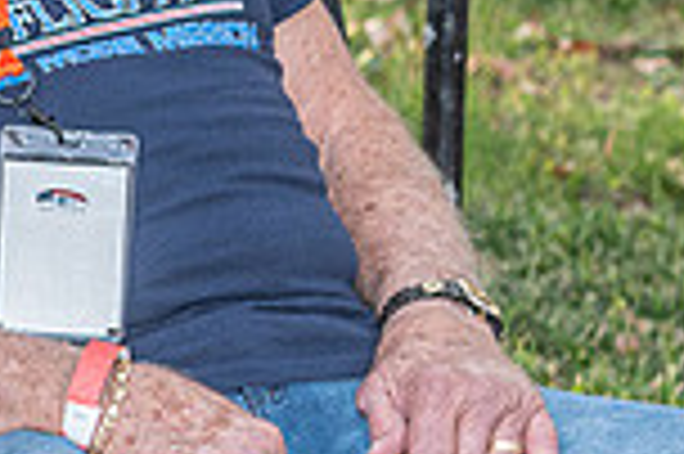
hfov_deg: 6.5
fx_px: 5884
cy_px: -190
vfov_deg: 4.4
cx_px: -660
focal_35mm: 310
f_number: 4.5
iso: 500
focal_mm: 50
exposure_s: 1/250
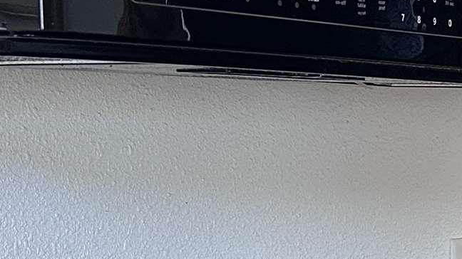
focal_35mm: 124
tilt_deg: -9.2
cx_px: 662
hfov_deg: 16.1
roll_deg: -1.1
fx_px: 1519
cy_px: 395
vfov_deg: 9.5
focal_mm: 6.86
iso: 250
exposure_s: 1/92
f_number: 1.78
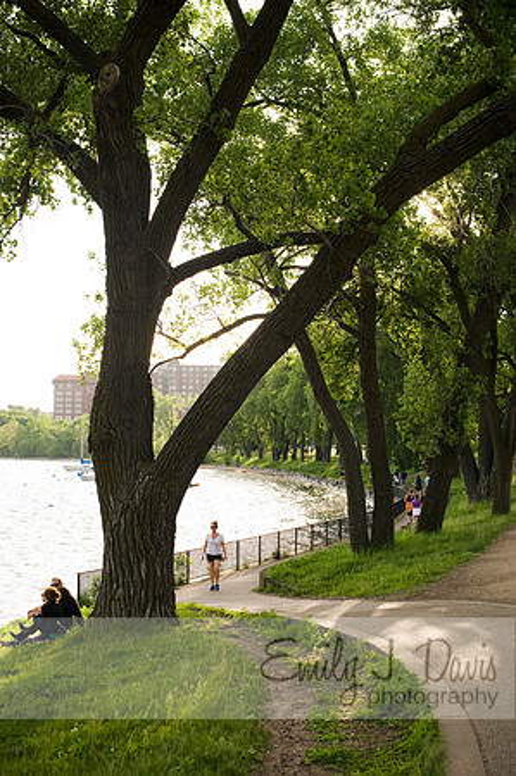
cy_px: 388
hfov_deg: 26.9
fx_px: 1077
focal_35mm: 50
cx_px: 258
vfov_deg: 39.6
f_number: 5.6
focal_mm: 50
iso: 200
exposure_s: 1/200
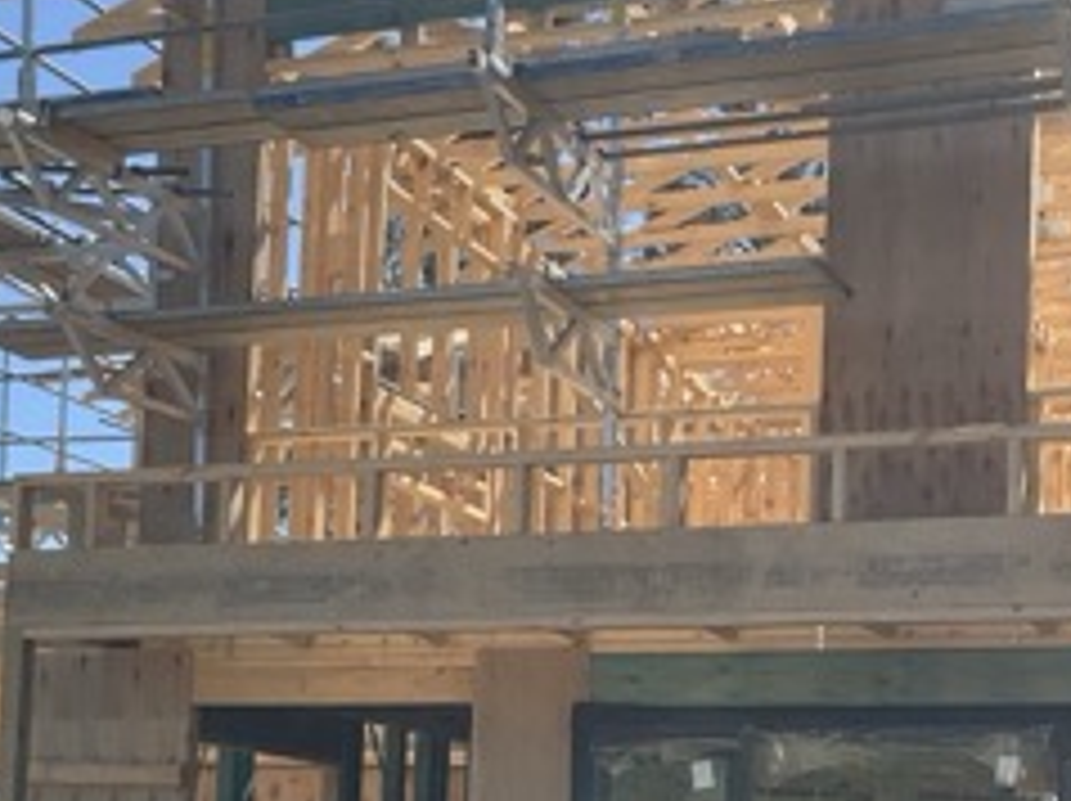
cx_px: 558
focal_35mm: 78
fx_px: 2411
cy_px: 680
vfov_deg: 18.6
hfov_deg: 25.0
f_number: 1.8
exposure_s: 1/1534
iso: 25
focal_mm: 3
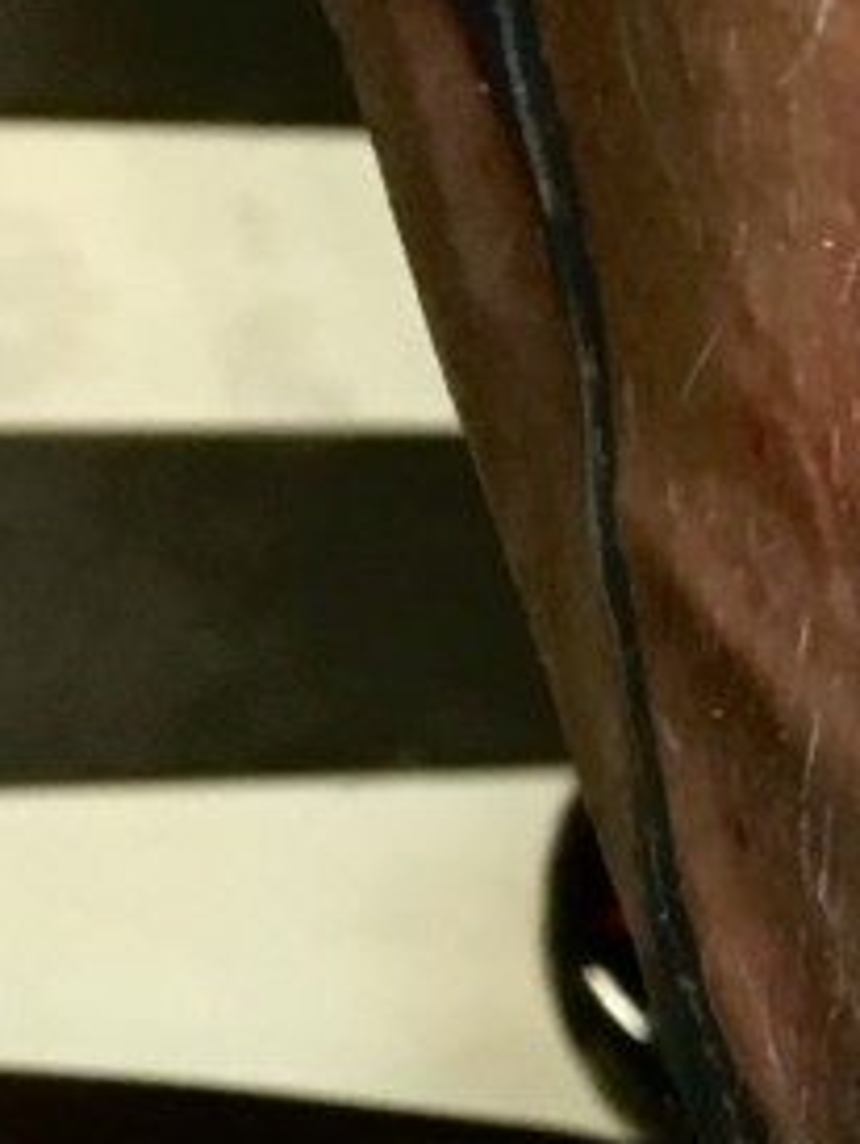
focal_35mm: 127
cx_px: 1803
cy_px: 1219
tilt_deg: -37.9
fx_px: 4200
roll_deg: -17.7
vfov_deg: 15.2
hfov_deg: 10.6
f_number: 2.2
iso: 200
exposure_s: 1/20
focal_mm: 4.15
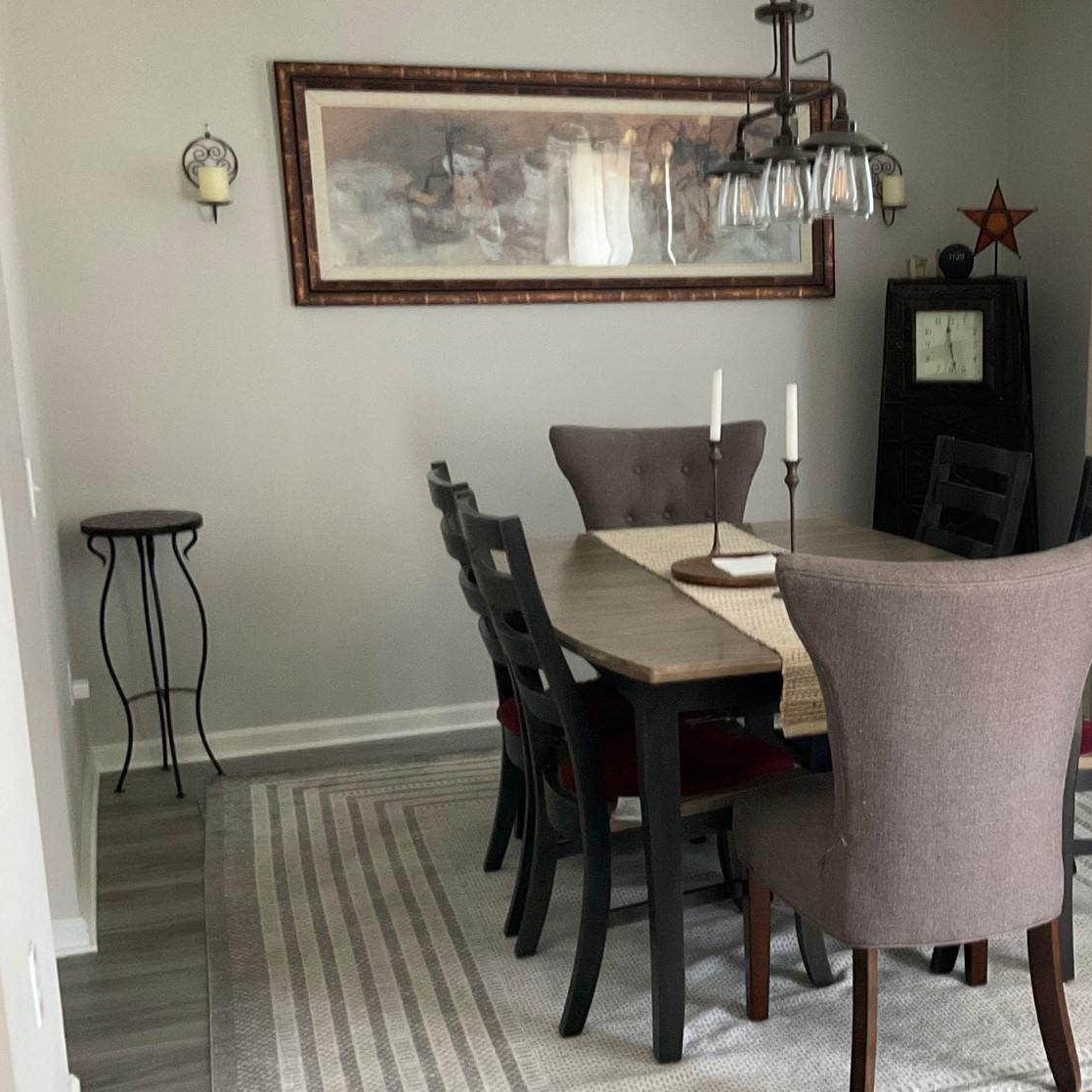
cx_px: 863
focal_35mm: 47
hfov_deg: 35.0
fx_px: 1677
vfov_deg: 36.0
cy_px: 626
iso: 200
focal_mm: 3
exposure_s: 1/60
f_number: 1.8
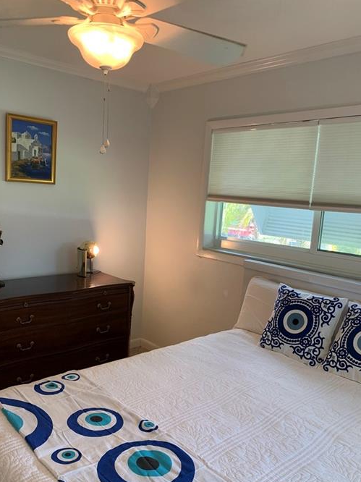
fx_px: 417
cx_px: 170
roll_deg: -3.4
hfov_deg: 46.7
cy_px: 265
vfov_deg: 59.9
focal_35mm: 30
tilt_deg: -8.8
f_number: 1.8
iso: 80
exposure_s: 1/60
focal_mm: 4.25
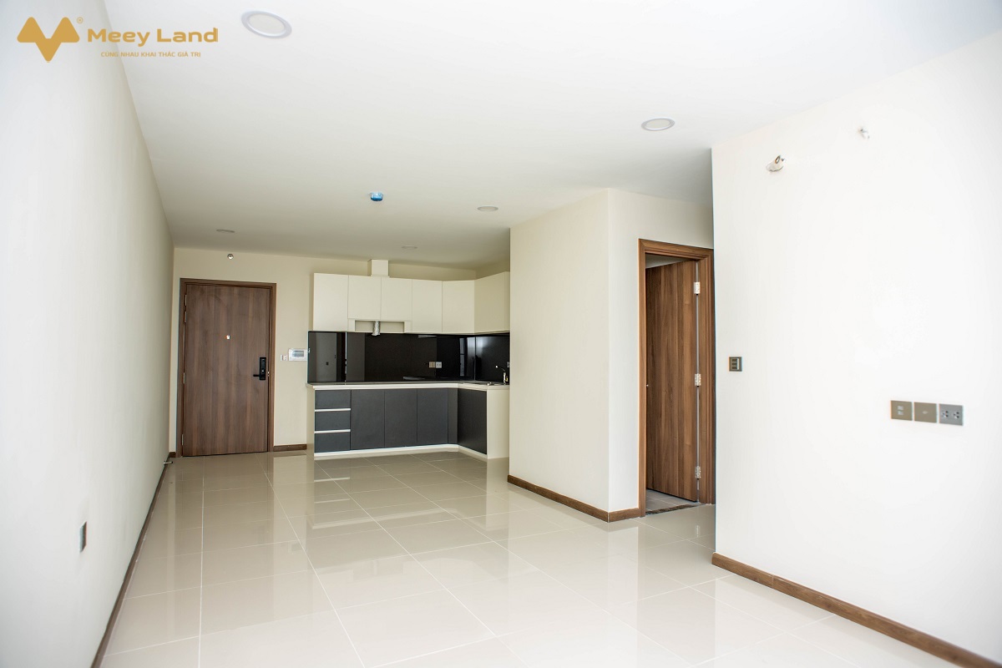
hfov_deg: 84.0
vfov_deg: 61.9
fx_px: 557
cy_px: 334
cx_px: 501
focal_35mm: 20
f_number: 5.6
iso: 400
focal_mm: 20
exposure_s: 1/125
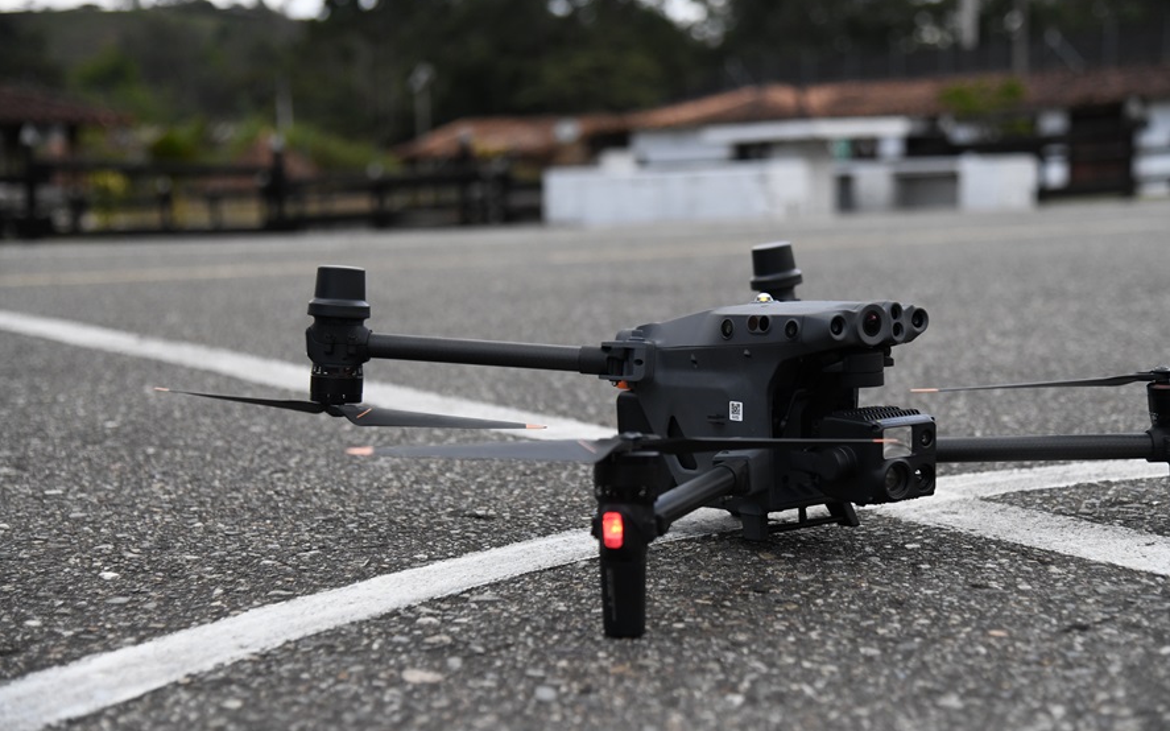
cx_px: 592
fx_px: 1913
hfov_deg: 34.0
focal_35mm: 60
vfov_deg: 21.6
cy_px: 356
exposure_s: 1/8000
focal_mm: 58
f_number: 4
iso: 1600
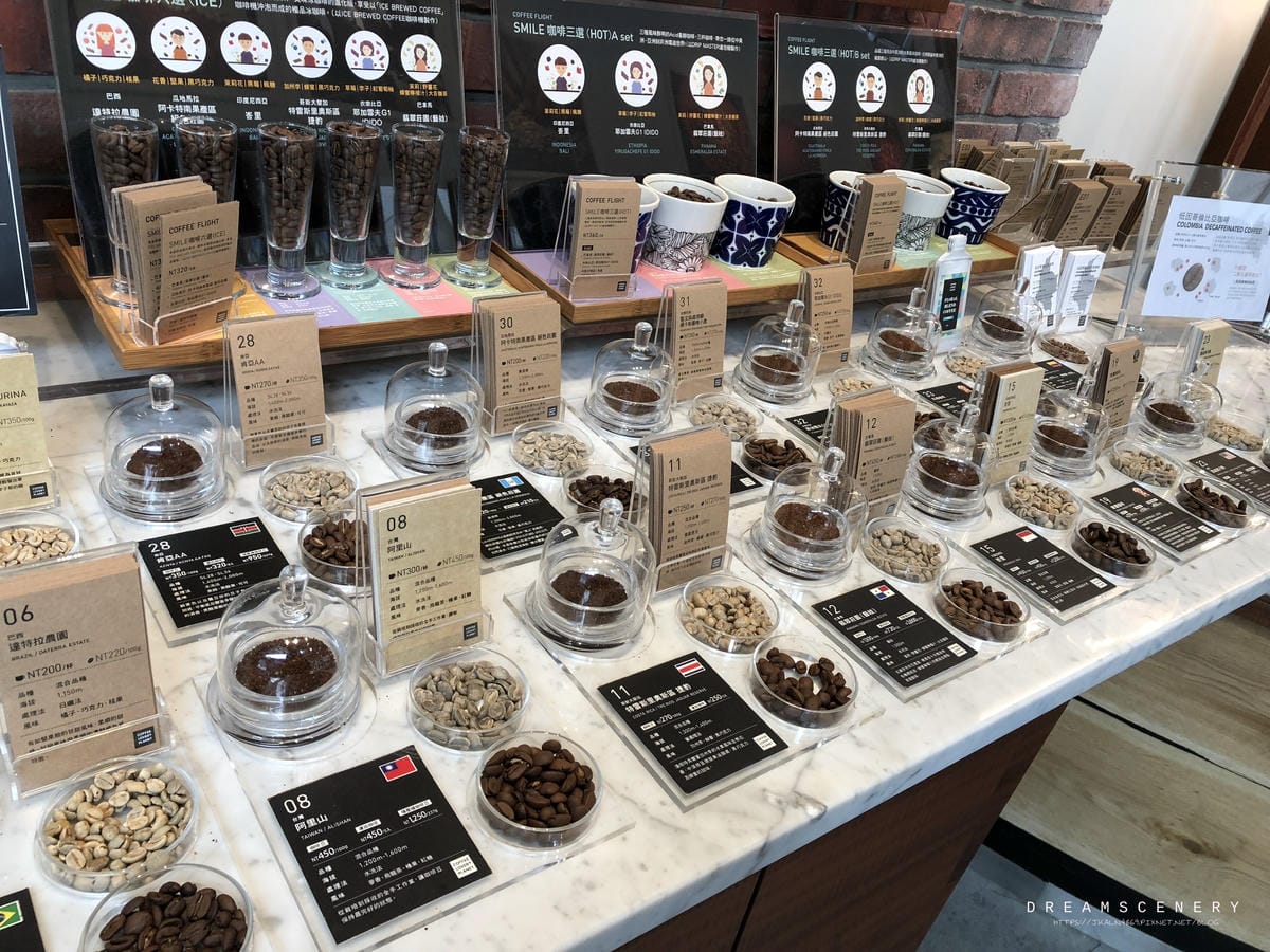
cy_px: 476
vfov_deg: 49.7
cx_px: 635
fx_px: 1027
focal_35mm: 28
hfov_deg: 63.4
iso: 25
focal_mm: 3.99
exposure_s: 1/40
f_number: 1.8
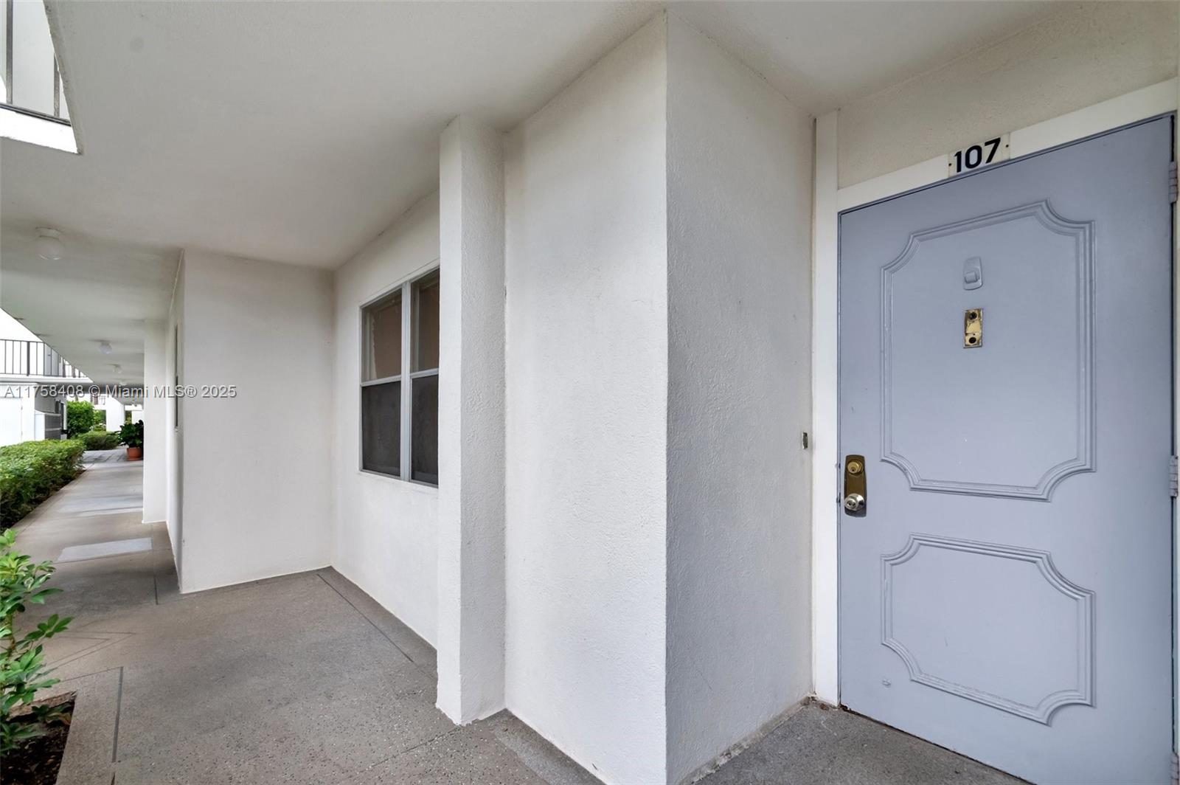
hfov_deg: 100.4
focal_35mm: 15
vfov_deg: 77.2
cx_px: 590
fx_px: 491
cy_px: 392
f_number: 8
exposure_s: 1/40
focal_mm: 10
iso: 640
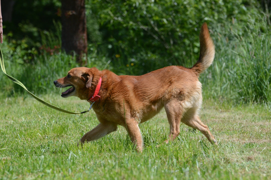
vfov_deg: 4.6
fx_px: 2254
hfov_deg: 6.9
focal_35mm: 300
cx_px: 136
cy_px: 90
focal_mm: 200
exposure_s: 1/3200
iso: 1600
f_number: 7.1
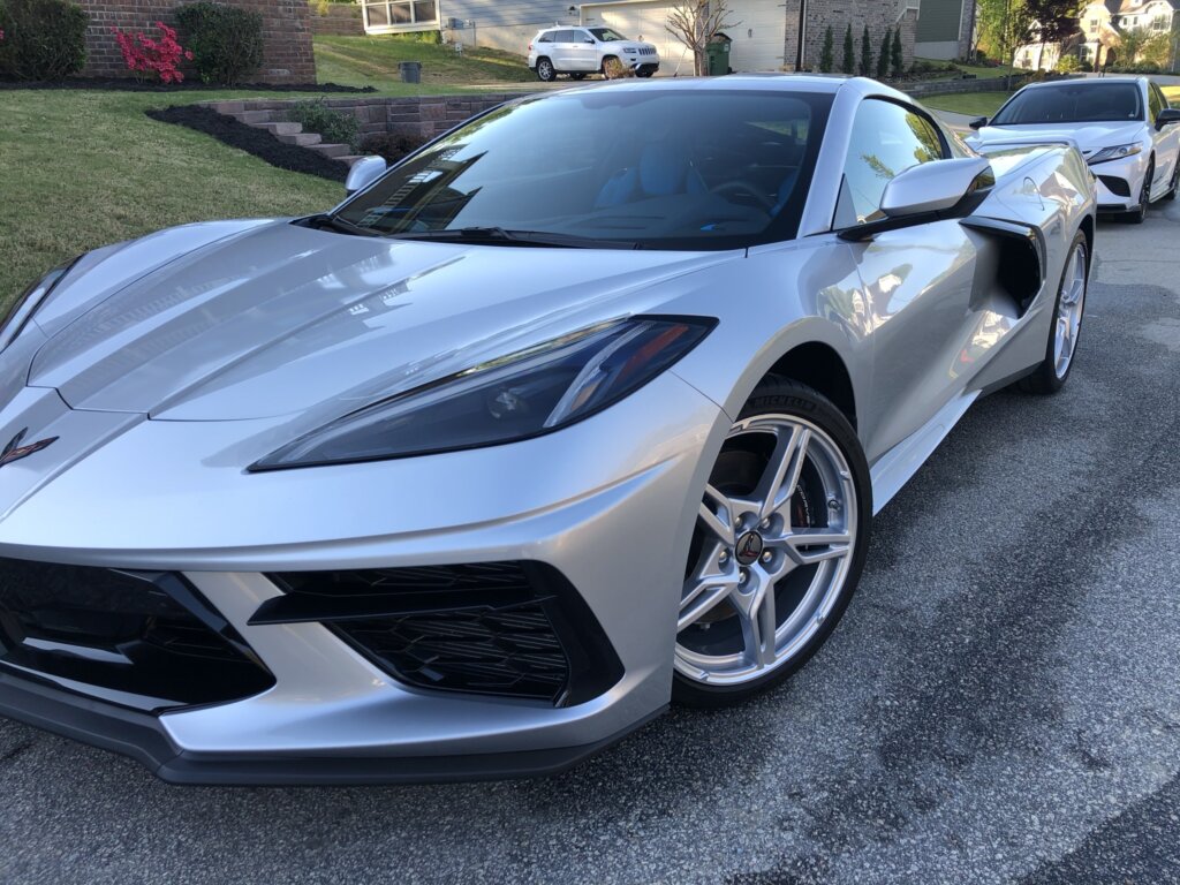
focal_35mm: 28
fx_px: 954
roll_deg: +1.2
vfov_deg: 49.7
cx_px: 590
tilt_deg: -20.5
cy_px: 442
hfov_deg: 63.4
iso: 20
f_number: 1.8
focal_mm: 4
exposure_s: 1/206
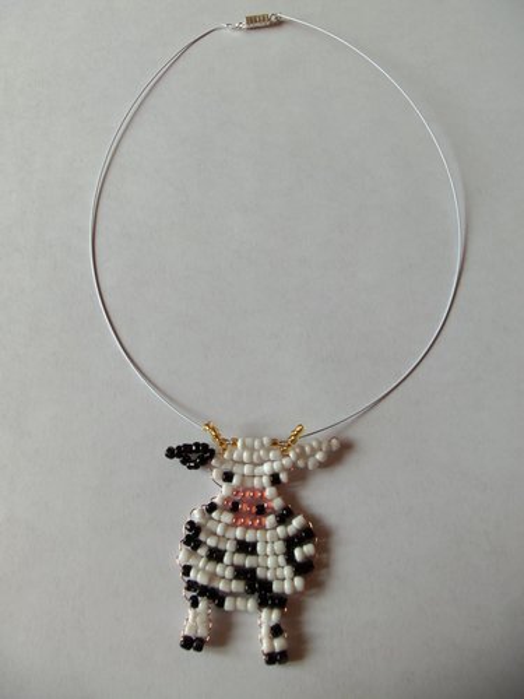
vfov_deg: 61.7
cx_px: 262
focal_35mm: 29
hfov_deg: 48.2
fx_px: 585
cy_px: 350
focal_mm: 5.2
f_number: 3.4
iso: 80
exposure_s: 1/30
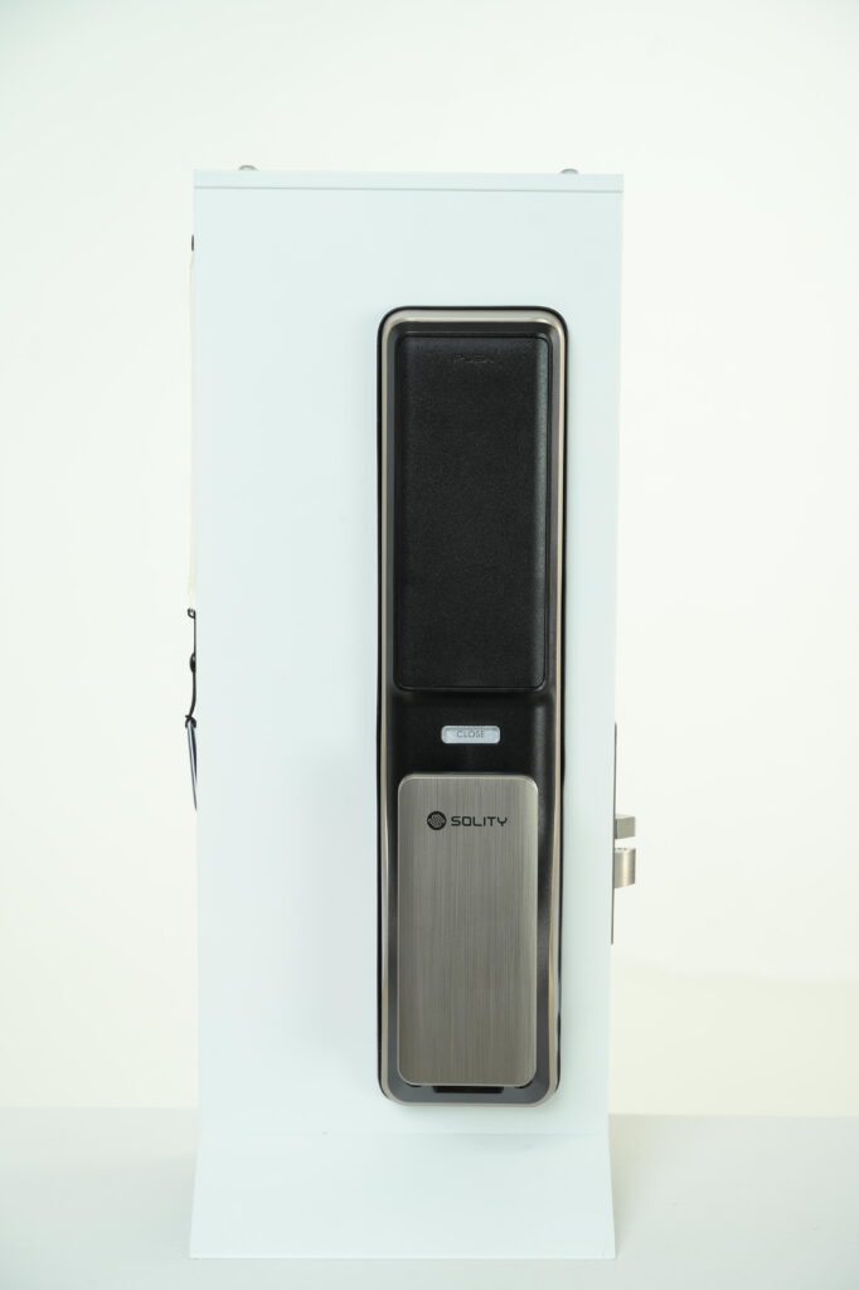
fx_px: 2507
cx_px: 430
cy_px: 645
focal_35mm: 70
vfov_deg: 28.9
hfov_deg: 19.4
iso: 100
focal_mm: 70
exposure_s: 1/160
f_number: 5.6
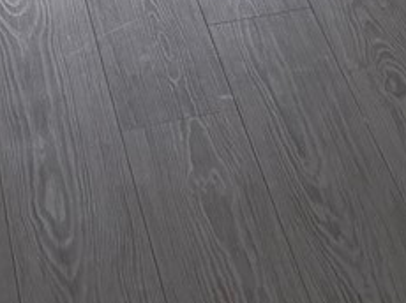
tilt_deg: -7.6
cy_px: -713
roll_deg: -3.1
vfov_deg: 7.4
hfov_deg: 10.7
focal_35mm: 167
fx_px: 1957
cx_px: 856
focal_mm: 6.76
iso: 80
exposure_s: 1/173
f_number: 1.78
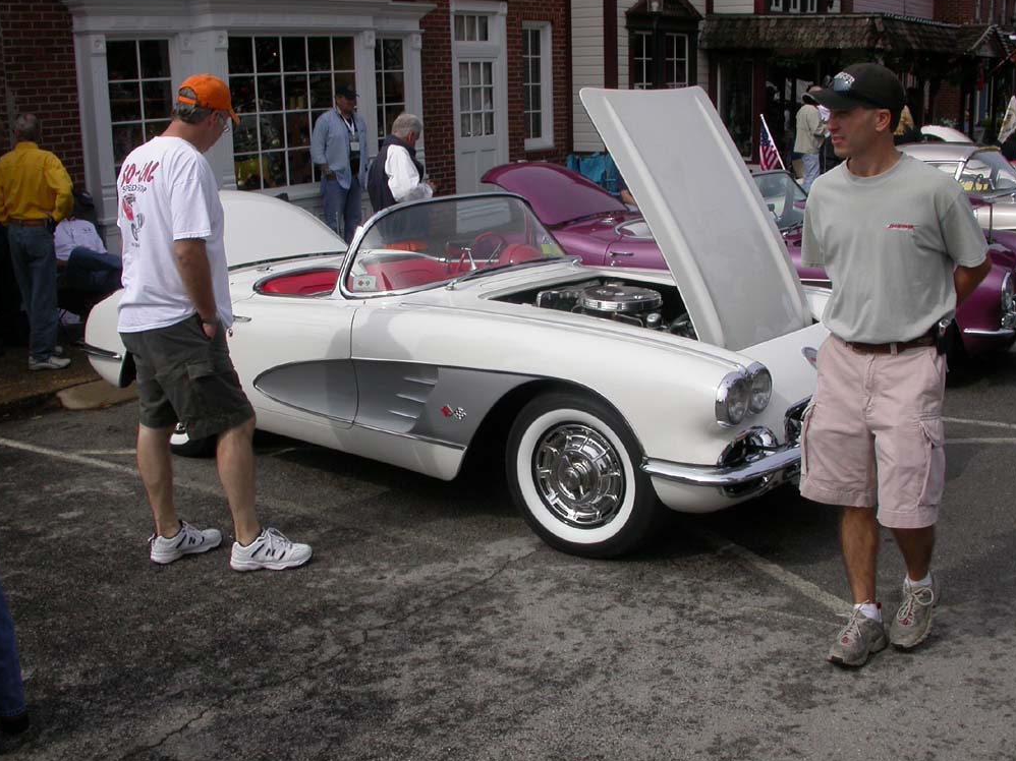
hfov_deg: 47.9
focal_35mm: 39
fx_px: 1144
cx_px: 508
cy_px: 374
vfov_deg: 36.8
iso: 100
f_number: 7.5
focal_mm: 7.85
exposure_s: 1/455
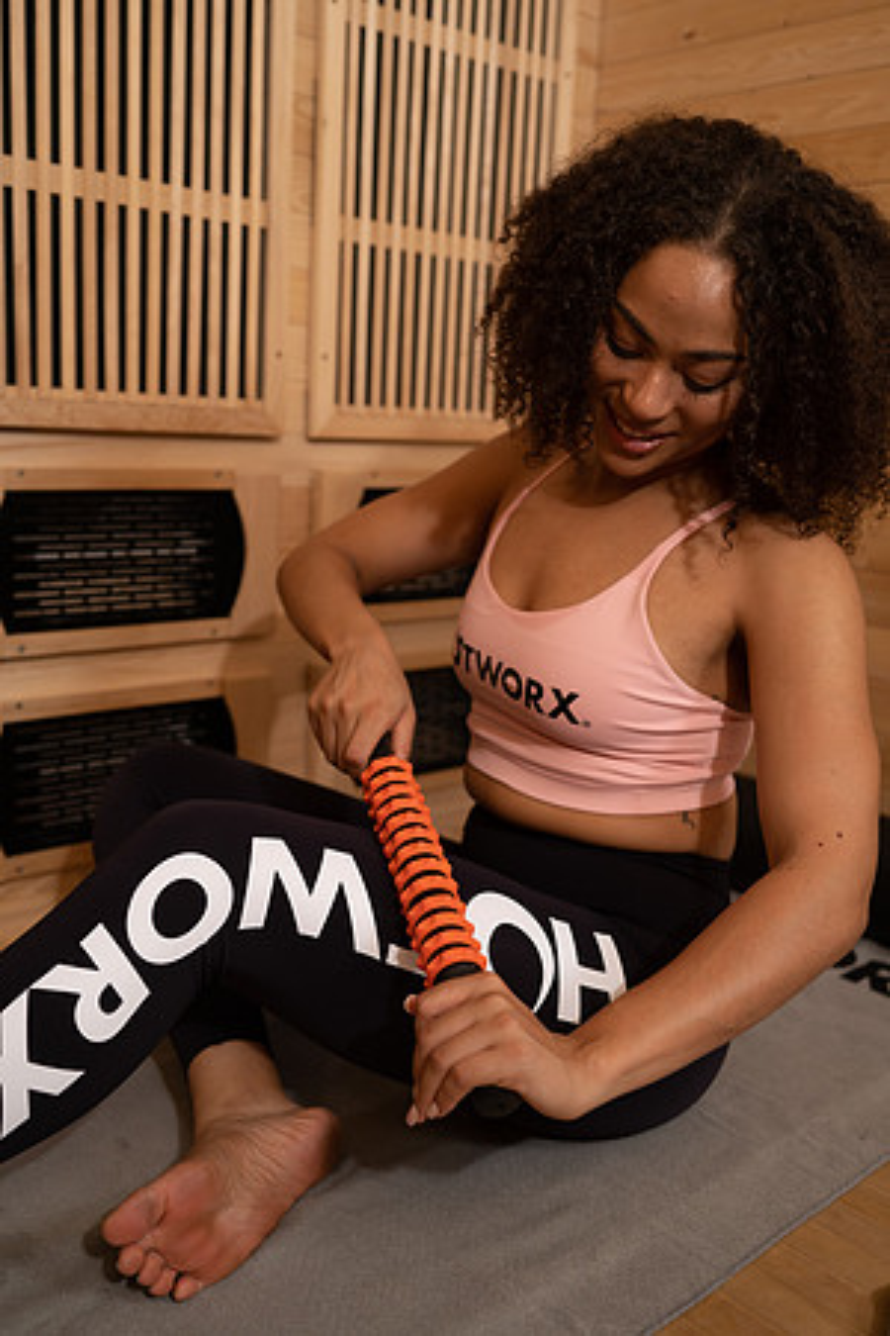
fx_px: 1298
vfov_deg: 54.4
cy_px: 668
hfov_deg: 37.9
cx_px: 445
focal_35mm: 35
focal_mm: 35
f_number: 2.8
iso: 250
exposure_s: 1/80
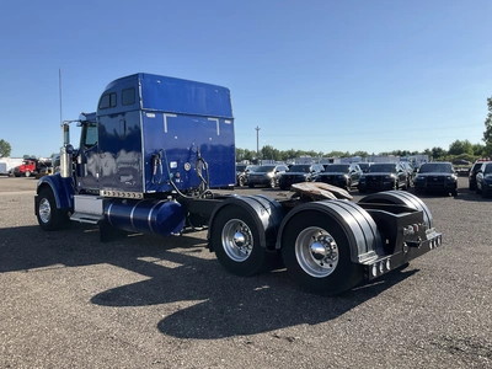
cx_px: 246
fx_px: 412
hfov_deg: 61.7
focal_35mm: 29
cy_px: 184
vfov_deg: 48.2
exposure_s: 1/1848
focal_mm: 3
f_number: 1.8
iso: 25
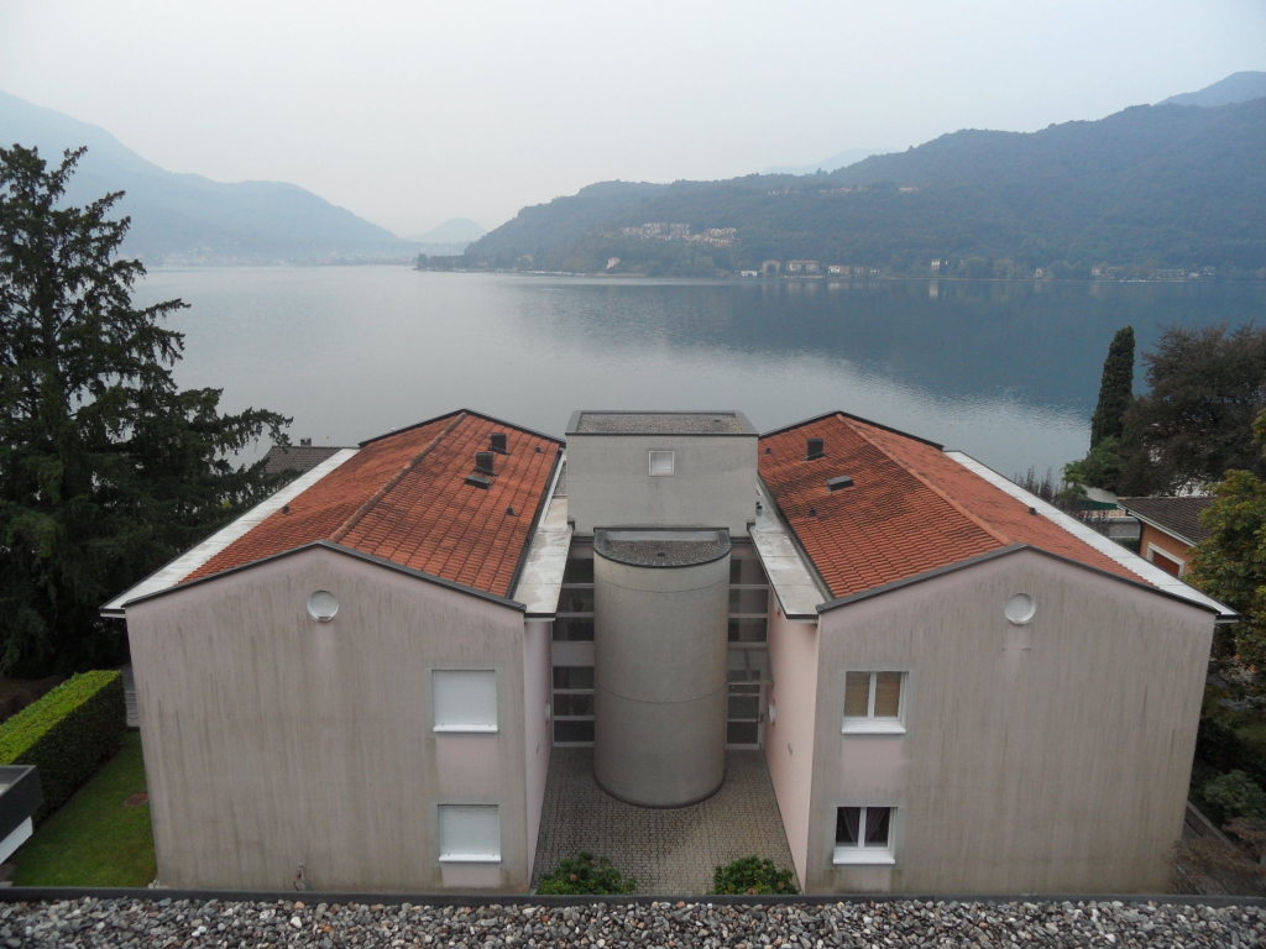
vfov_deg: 56.8
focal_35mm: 24
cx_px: 633
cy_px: 474
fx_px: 878
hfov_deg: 71.6
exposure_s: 1/125
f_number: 3.2
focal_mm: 3.9
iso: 80
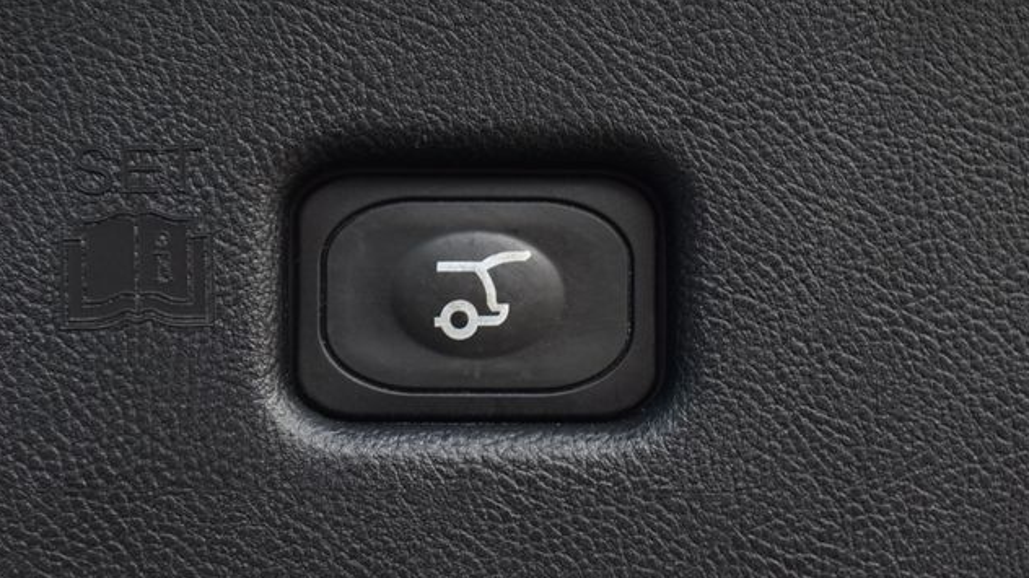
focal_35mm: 88
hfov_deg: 24.3
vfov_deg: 13.8
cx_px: 511
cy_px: 287
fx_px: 2387
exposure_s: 1/20
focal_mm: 55
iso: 400
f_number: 6.3
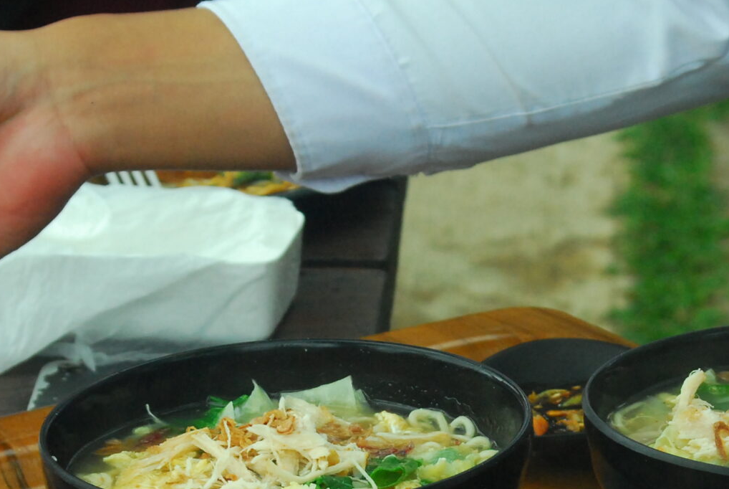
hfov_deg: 11.3
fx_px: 3671
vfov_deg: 7.6
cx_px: 508
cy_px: 429
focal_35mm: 181
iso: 800
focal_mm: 48
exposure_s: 1/250
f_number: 8
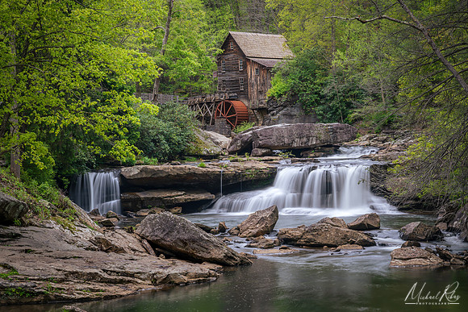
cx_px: 234
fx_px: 1014
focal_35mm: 78
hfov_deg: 26.0
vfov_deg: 17.5
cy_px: 156
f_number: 13
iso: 64
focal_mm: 78
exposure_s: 2.5
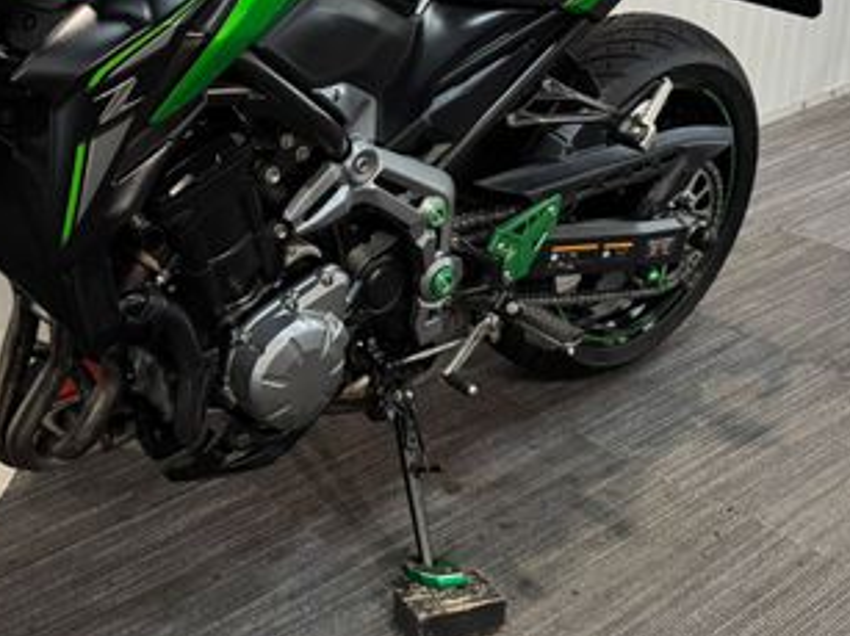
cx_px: 141
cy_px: 147
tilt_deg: -19.2
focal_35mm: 50
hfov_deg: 36.6
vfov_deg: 28.6
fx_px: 1227
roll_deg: +2.7
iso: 400
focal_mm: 6.76
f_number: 1.78
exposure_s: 1/50
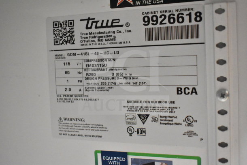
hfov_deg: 45.0
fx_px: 299
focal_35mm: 44
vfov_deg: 30.9
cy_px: 82
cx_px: 124
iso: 12800
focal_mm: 29
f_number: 4.2
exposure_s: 1/50
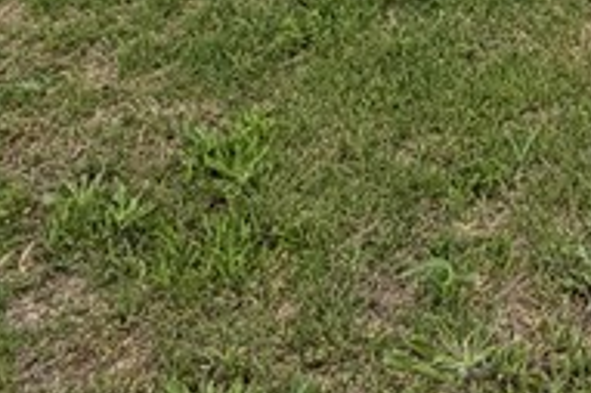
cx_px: 662
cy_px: -446
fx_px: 1279
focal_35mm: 78
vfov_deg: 14.0
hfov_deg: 24.2
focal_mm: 2.22
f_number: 2.2
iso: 32
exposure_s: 1/770
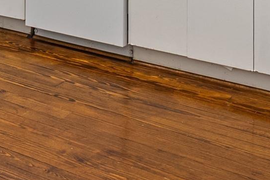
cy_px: -159
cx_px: 18
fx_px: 638
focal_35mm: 85
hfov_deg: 23.2
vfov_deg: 14.0
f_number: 9
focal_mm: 16
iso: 800
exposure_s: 1/8
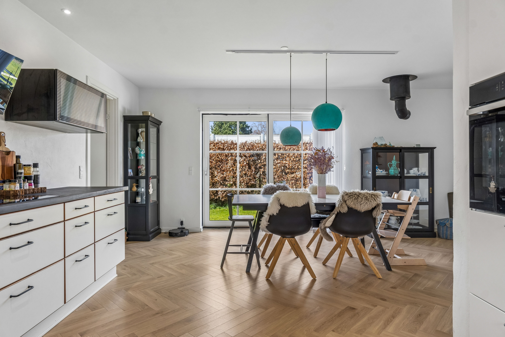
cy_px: 168
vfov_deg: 56.1
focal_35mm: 22
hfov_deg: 77.3
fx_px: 316
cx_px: 252
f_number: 8
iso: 200
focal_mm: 15
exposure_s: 1/13
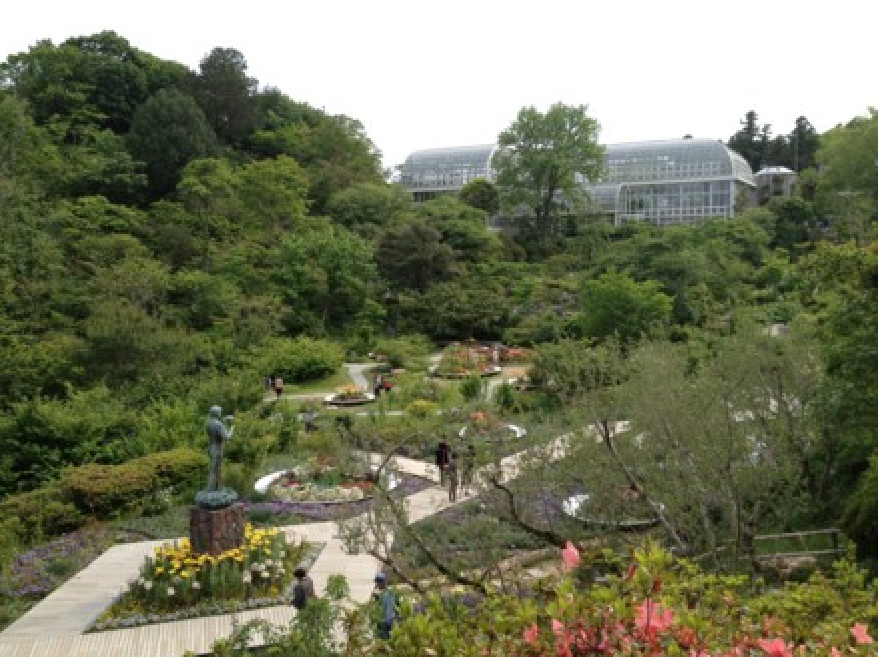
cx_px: 439
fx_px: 913
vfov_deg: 39.6
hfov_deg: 51.4
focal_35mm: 36
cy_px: 328
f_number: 2.4
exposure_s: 1/620
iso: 64
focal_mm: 4.28
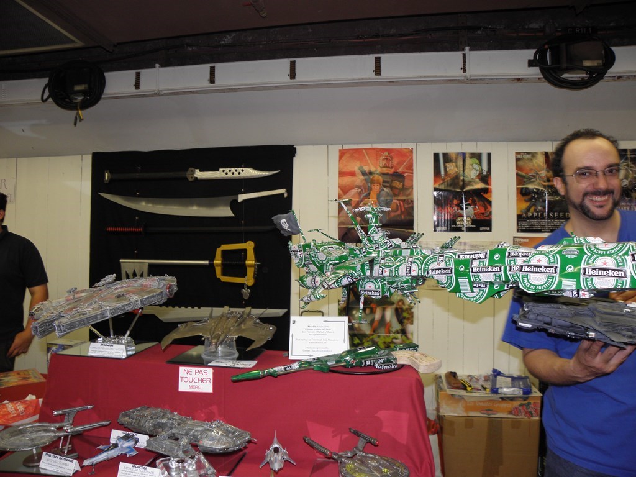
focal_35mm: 26
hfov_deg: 67.3
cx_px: 318
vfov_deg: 53.1
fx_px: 478
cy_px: 238
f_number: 2.8
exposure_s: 1/30
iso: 100
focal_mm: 4.6
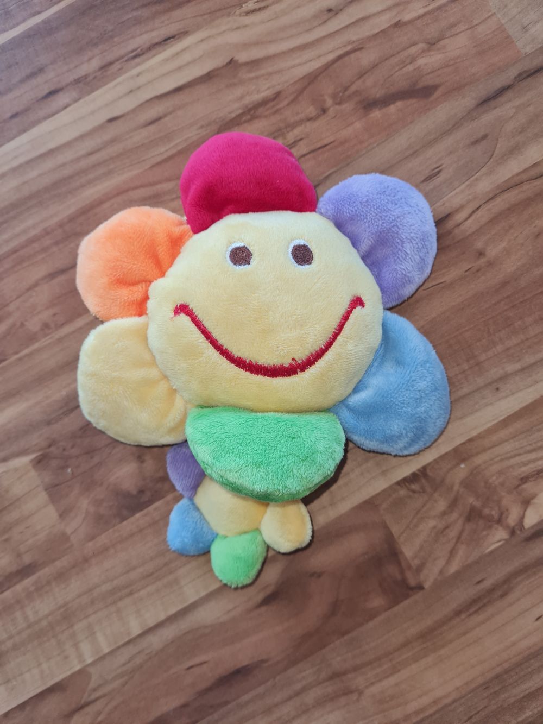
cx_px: 272
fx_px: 544
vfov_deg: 67.3
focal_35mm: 26
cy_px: 362
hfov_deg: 53.1
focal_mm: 5.4
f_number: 1.8
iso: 81
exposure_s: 1/50
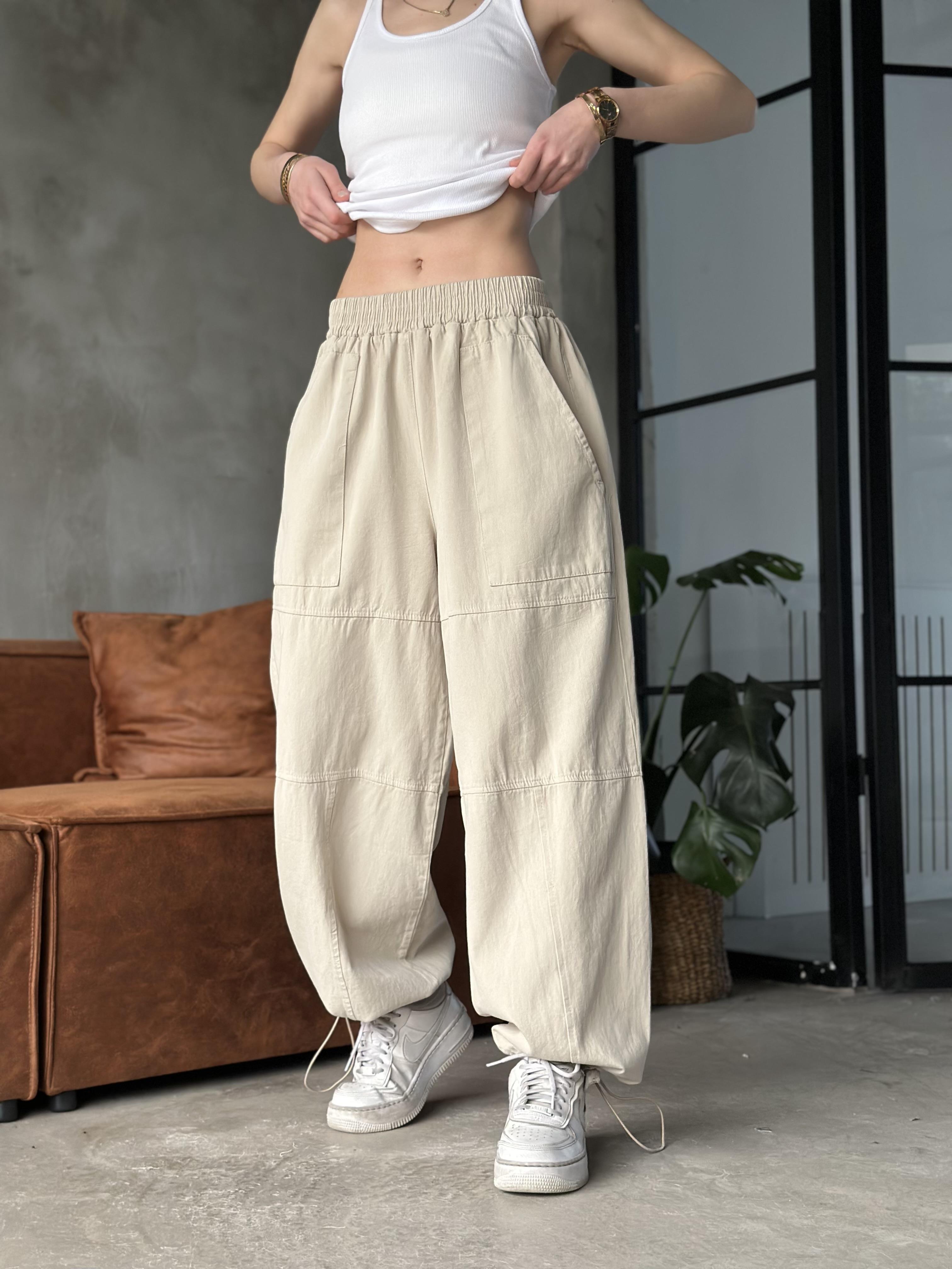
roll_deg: +0.7
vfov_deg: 39.7
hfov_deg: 30.3
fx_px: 1760
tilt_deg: +3.4
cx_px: 476
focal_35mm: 48
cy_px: 634
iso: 200
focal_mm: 6.86
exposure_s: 1/60
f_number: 1.78
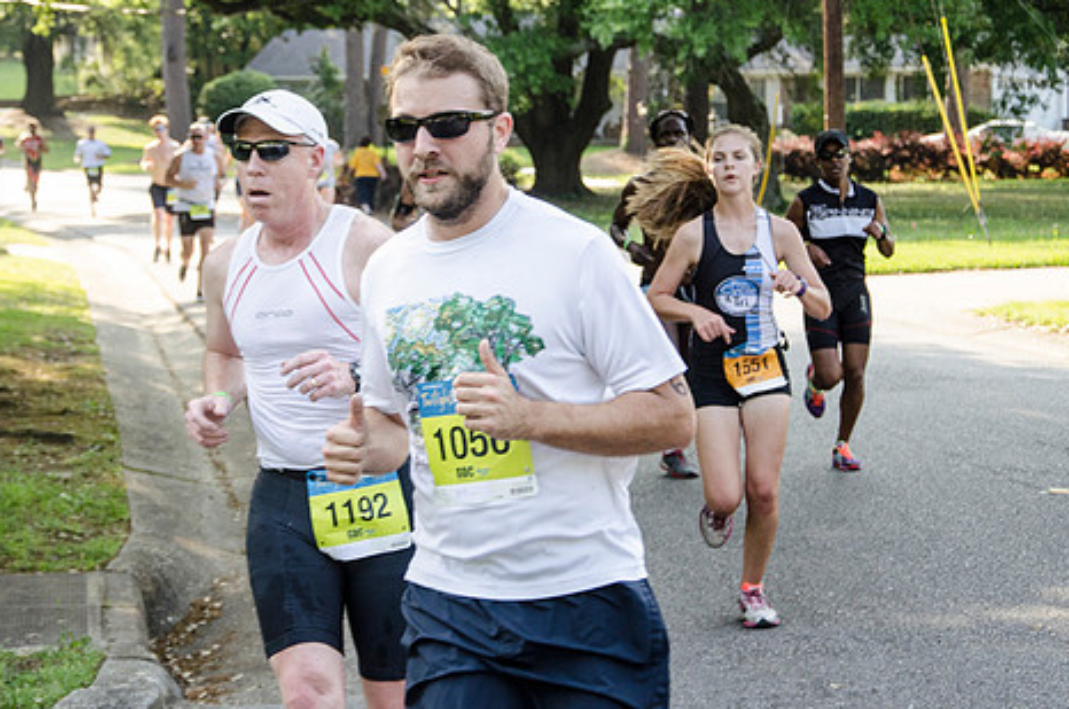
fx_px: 2875
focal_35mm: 97
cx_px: 431
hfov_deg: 21.0
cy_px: 278
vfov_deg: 14.0
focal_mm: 52
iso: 800
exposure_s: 1/640
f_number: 5
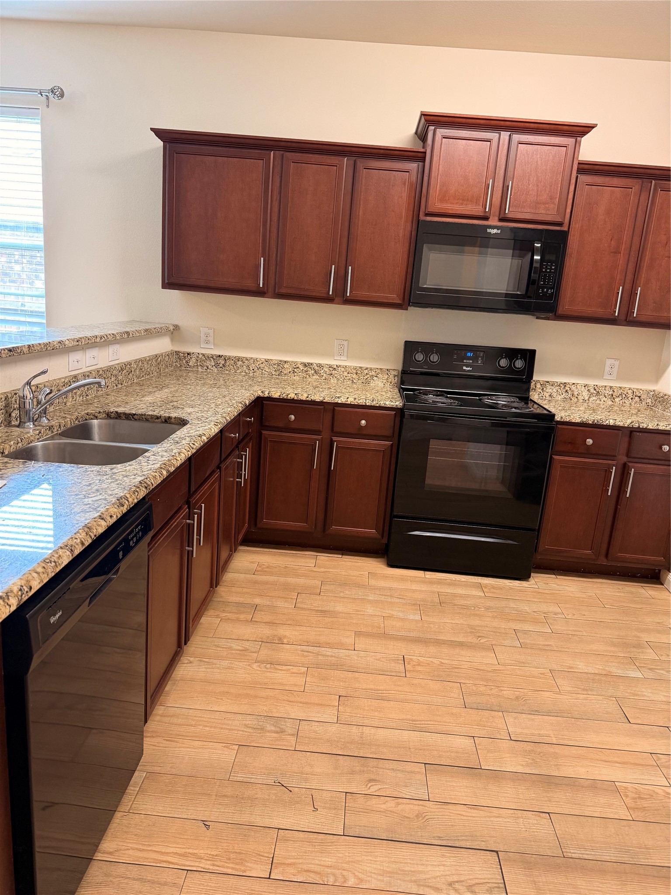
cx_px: 336
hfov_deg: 56.8
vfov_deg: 71.6
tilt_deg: -12.0
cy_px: 448
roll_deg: -4.2
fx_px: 620
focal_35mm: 24
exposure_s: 1/60
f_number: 1.78
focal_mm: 6.76
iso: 200
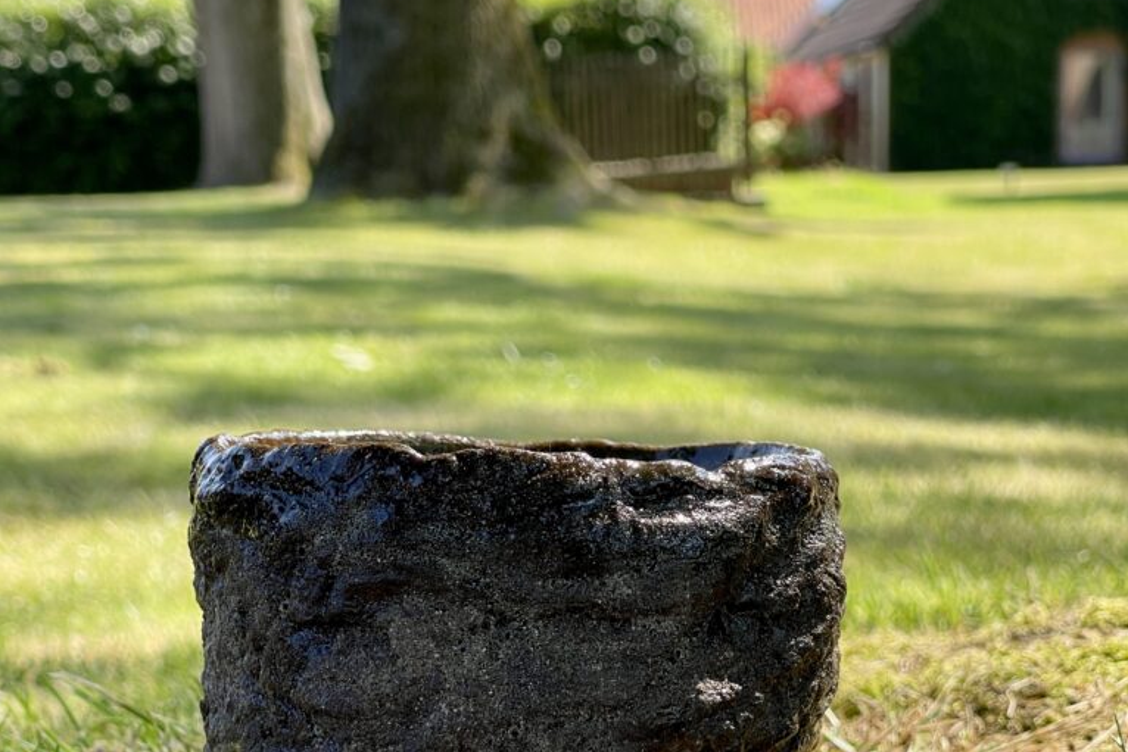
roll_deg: +1.3
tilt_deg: -7.5
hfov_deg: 22.9
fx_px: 2789
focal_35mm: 89
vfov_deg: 15.3
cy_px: 589
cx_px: 564
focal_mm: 7.5
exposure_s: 1/218
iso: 20
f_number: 2.2
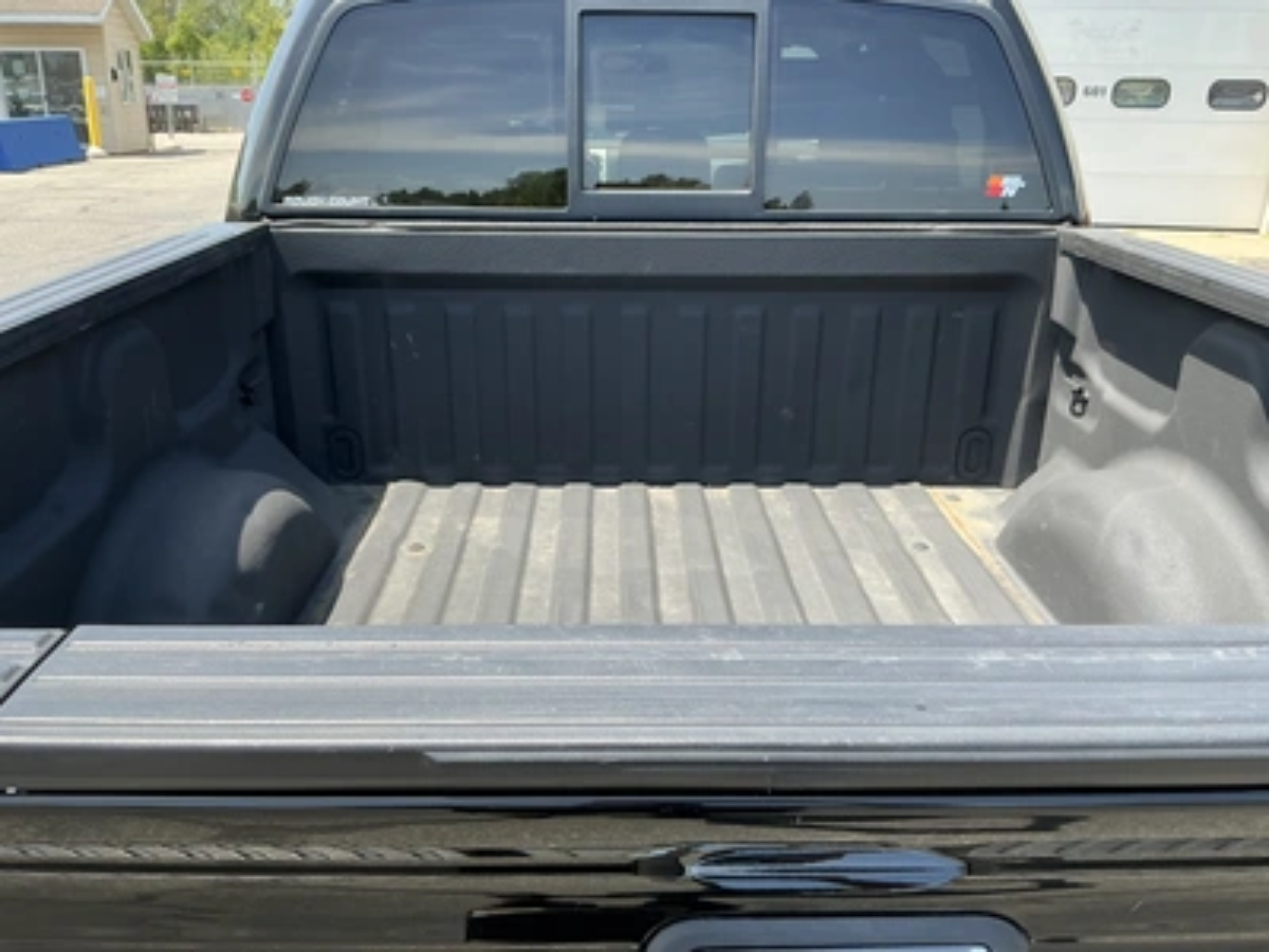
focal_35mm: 28
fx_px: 1026
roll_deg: -1.2
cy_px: 476
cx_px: 634
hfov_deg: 63.4
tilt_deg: -19.8
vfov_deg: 49.7
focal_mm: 3
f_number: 1.8
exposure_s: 1/419
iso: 25
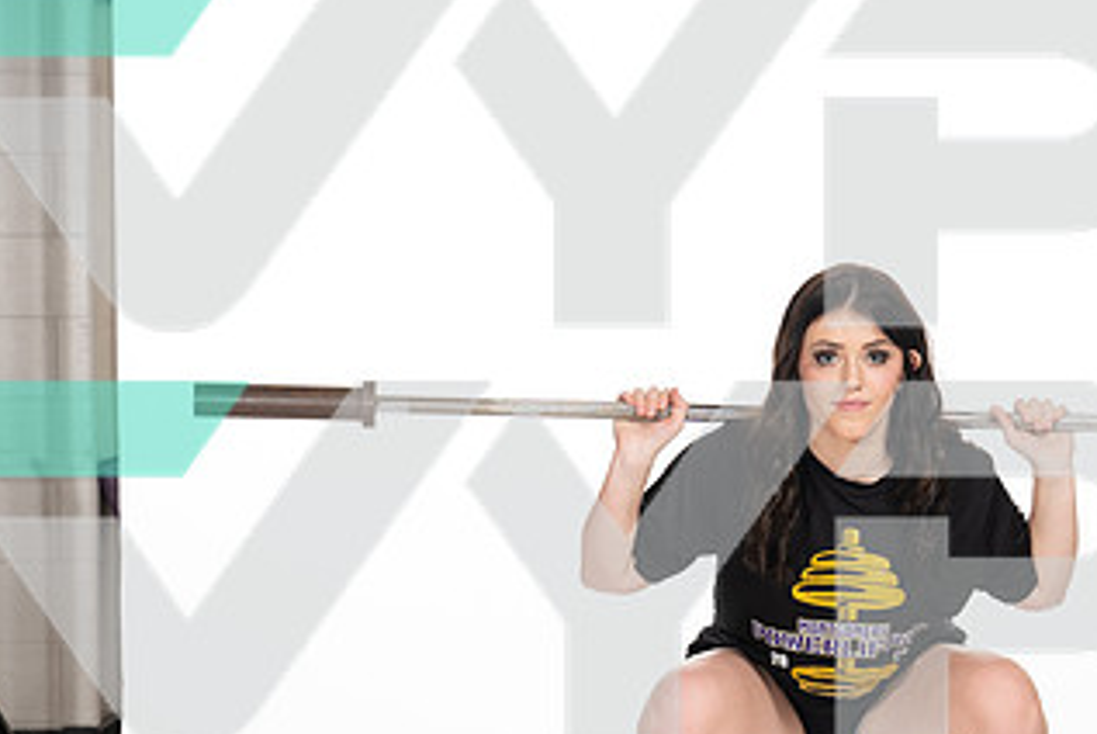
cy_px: 566
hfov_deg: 15.9
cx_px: 768
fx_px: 3904
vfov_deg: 10.7
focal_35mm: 128
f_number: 5.6
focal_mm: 70
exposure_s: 1/250
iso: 250
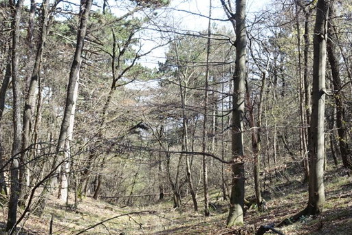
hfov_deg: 28.7
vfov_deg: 19.1
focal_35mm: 70
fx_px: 685
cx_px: 120
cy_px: 219
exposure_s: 1/100
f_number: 5.6
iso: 125
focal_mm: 12.99
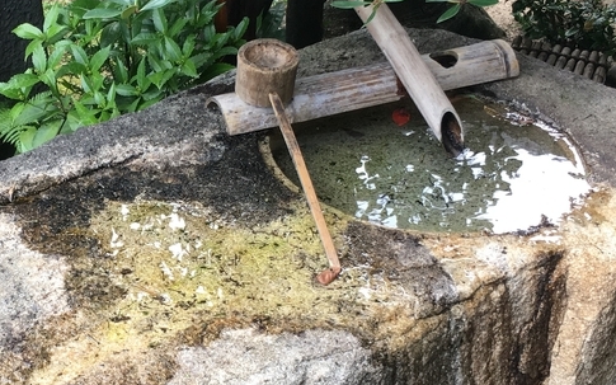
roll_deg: -0.8
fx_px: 1276
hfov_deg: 26.6
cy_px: 240
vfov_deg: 17.1
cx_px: 112
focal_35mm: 76
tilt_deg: -32.4
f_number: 2.2
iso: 40
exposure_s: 1/120
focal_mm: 4.15
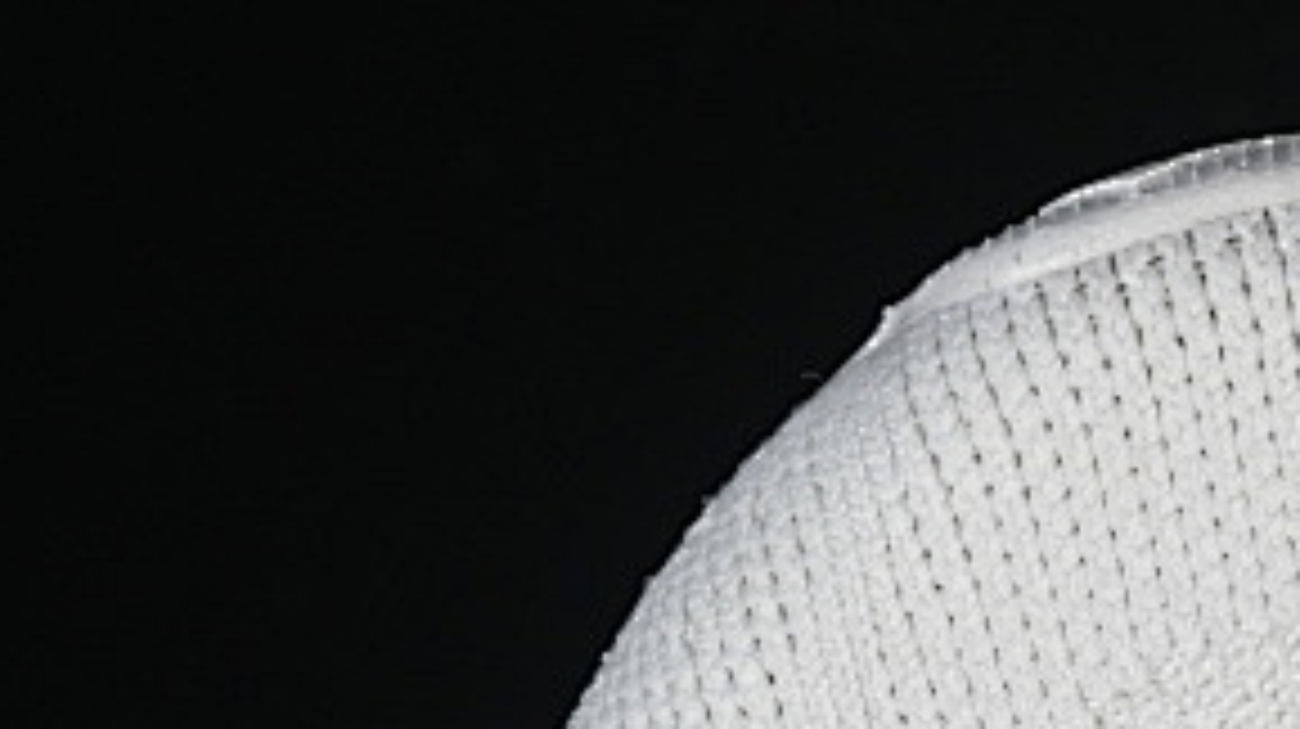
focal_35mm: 294
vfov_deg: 4.1
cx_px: 1358
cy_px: 1570
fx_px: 10126
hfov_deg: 7.3
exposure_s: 1/80
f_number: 7.1
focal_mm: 50
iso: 160
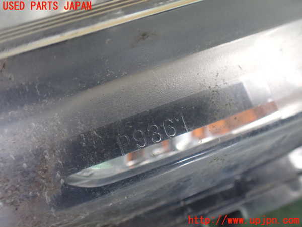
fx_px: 262
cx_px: 151
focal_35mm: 30
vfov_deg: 46.8
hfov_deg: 60.0
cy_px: 114
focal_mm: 5.4
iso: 800
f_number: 2.3
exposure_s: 1/100
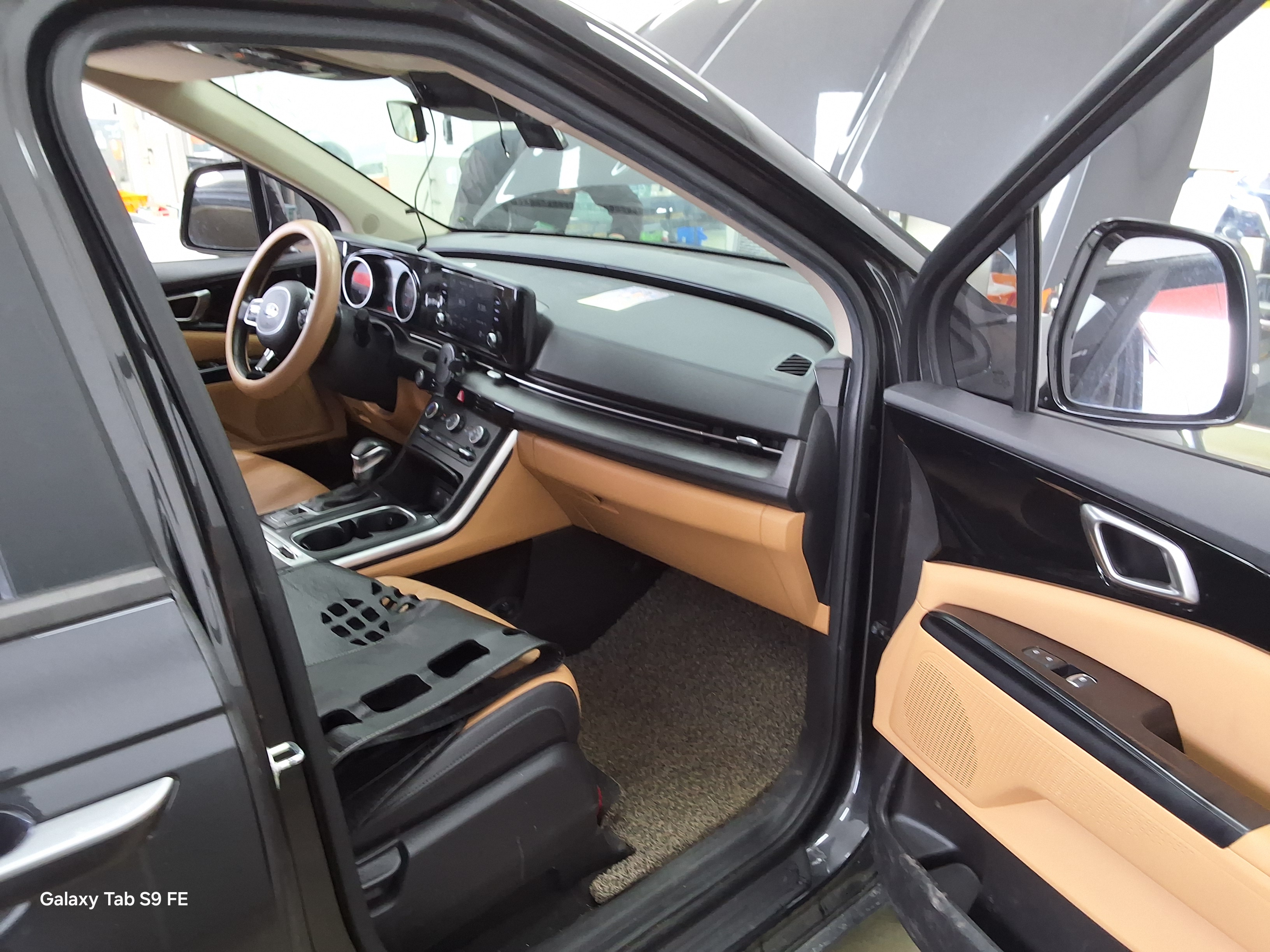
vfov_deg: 49.7
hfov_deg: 63.4
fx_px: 1027
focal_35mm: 28
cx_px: 635
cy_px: 476
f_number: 1.9
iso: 64
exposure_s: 1/40
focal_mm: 2.91
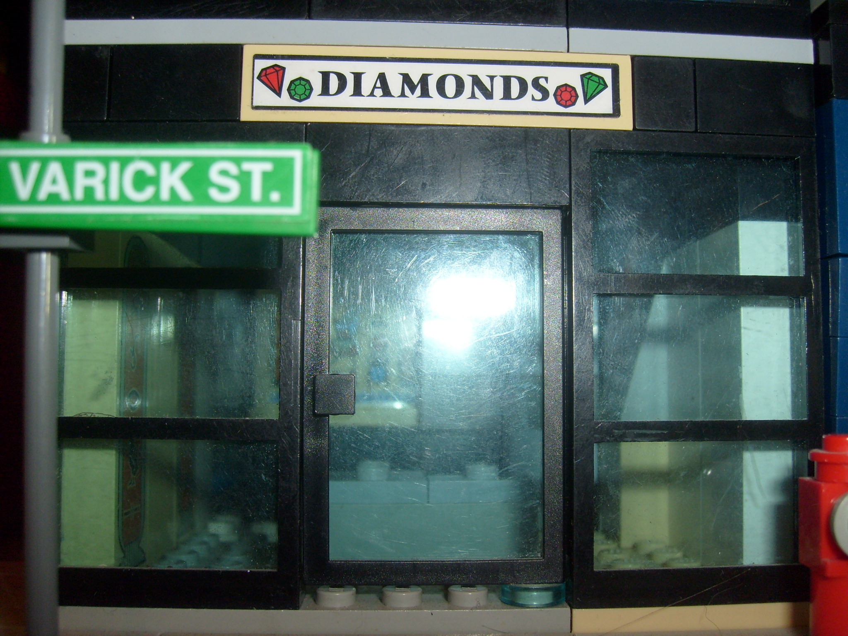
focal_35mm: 35
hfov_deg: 52.6
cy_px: 318
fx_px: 857
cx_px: 424
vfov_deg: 40.7
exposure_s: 1/45
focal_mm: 5.8
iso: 100
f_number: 2.8
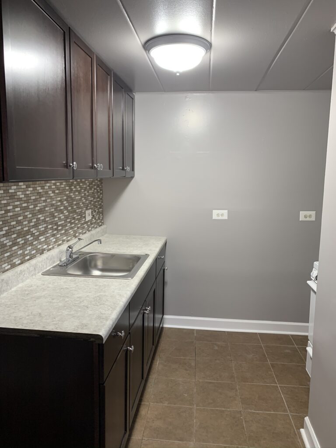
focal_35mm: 26
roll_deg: -1.8
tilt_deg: -7.7
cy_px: 224
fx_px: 336
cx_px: 168
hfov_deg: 53.1
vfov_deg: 67.3
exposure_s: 1/60
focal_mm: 4.25
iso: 80
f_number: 1.8
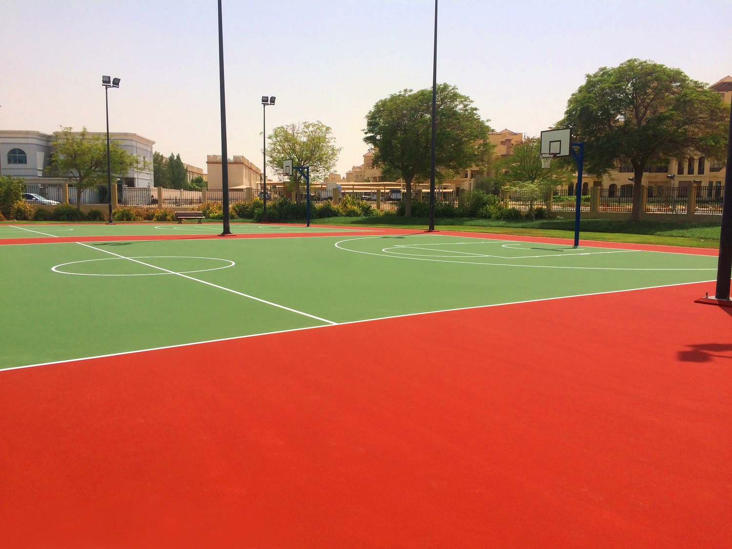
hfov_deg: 61.7
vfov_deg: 48.2
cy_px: 274
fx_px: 613
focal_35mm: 29
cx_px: 366
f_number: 2.2
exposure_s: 1/3165
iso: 32
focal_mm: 4.15
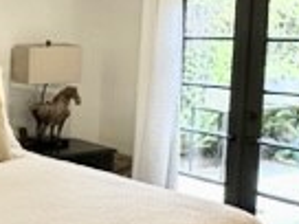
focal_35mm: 66
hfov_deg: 25.2
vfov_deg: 22.2
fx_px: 570
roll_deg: -0.6
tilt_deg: -6.2
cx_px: -95
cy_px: 83
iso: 250
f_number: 2.2
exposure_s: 1/60
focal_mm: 2.22
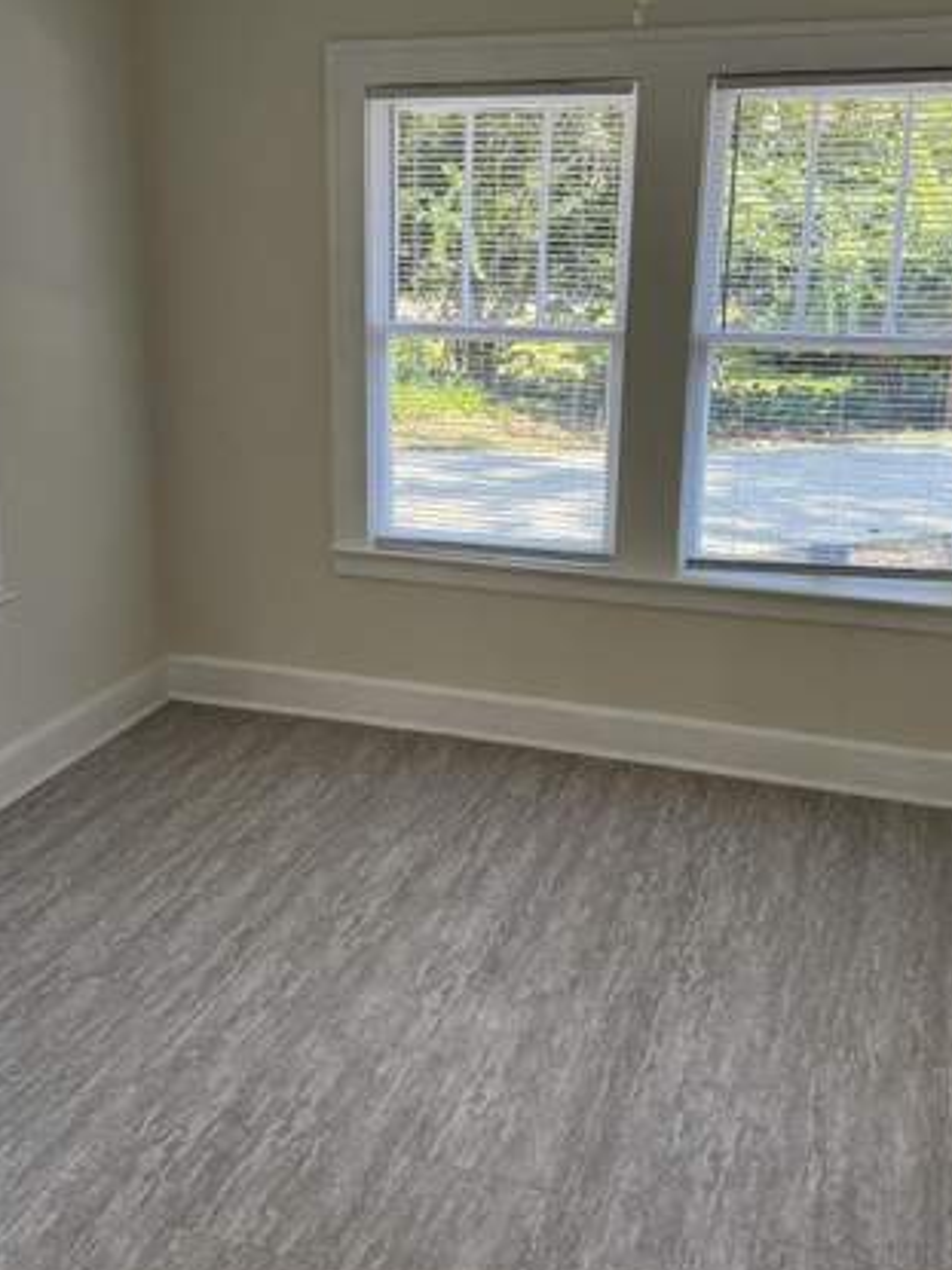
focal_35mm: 37
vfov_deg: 50.1
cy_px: 578
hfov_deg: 38.6
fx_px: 1357
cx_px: 413
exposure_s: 1/166
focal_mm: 6.76
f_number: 1.78
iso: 80
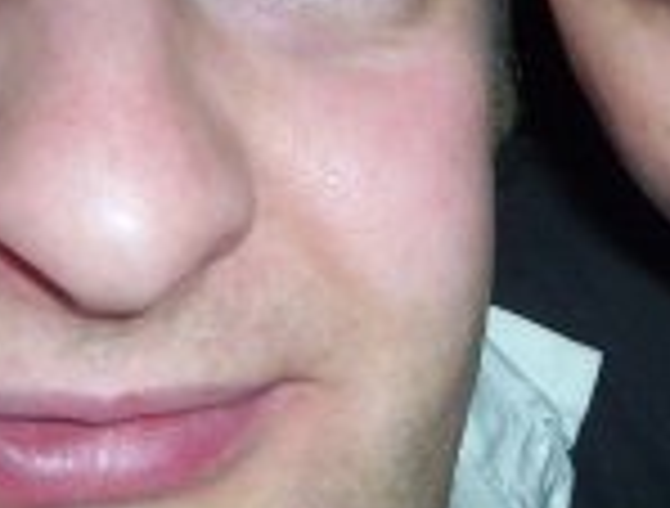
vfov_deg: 14.2
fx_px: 2021
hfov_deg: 18.4
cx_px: 630
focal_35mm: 104
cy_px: 459
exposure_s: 1/60
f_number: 4.5
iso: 140
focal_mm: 4.99
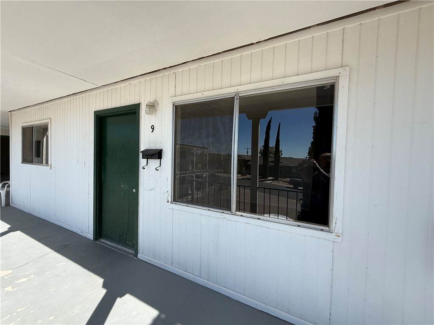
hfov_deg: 102.1
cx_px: 217
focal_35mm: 14
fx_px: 176
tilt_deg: -1.5
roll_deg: -1.7
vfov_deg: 85.7
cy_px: 162
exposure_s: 1/607
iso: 50
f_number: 2.2
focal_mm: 2.22
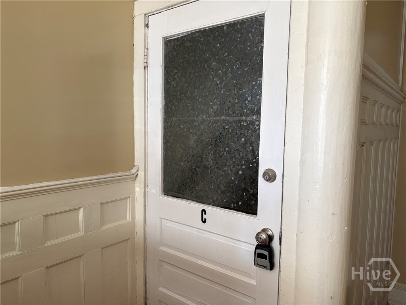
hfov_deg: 67.3
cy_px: 152
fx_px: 305
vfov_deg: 53.1
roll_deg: -0.1
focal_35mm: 26
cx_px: 203
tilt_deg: -4.5
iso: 160
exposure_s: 1/60
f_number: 1.6
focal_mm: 5.96
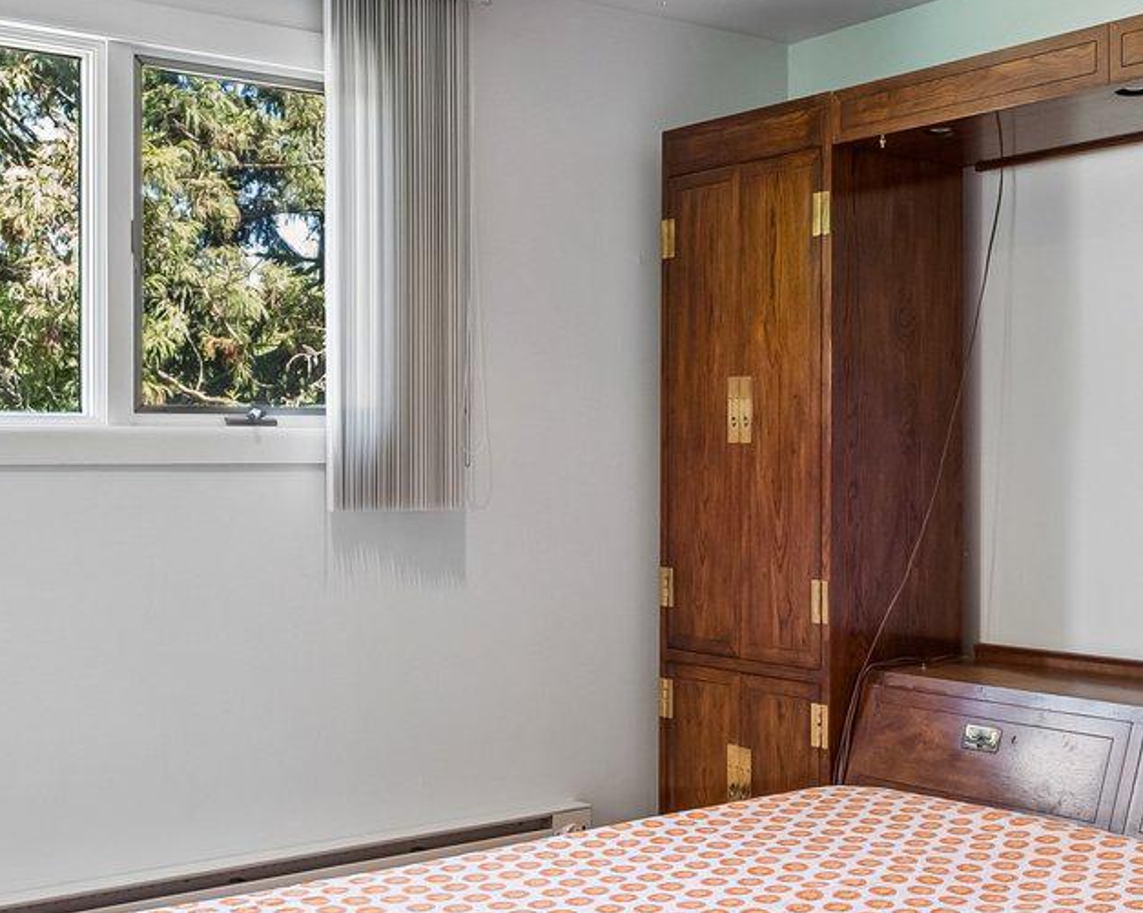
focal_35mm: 46
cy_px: 473
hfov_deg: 39.5
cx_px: 828
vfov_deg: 32.7
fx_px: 1555
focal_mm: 10
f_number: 8
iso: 250
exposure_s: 1/4
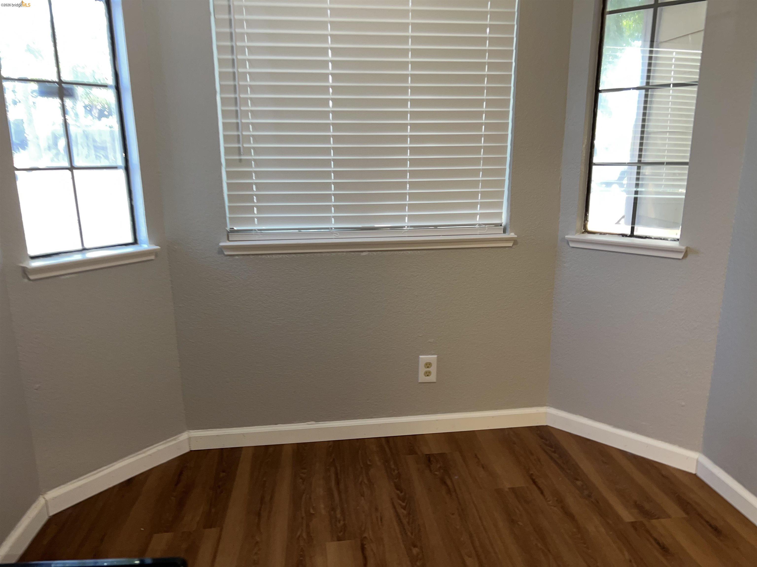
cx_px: 378
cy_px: 284
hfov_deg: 67.3
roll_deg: -0.4
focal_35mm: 26
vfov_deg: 53.1
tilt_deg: -15.8
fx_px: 569
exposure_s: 1/31
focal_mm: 5.7
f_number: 1.5
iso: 32
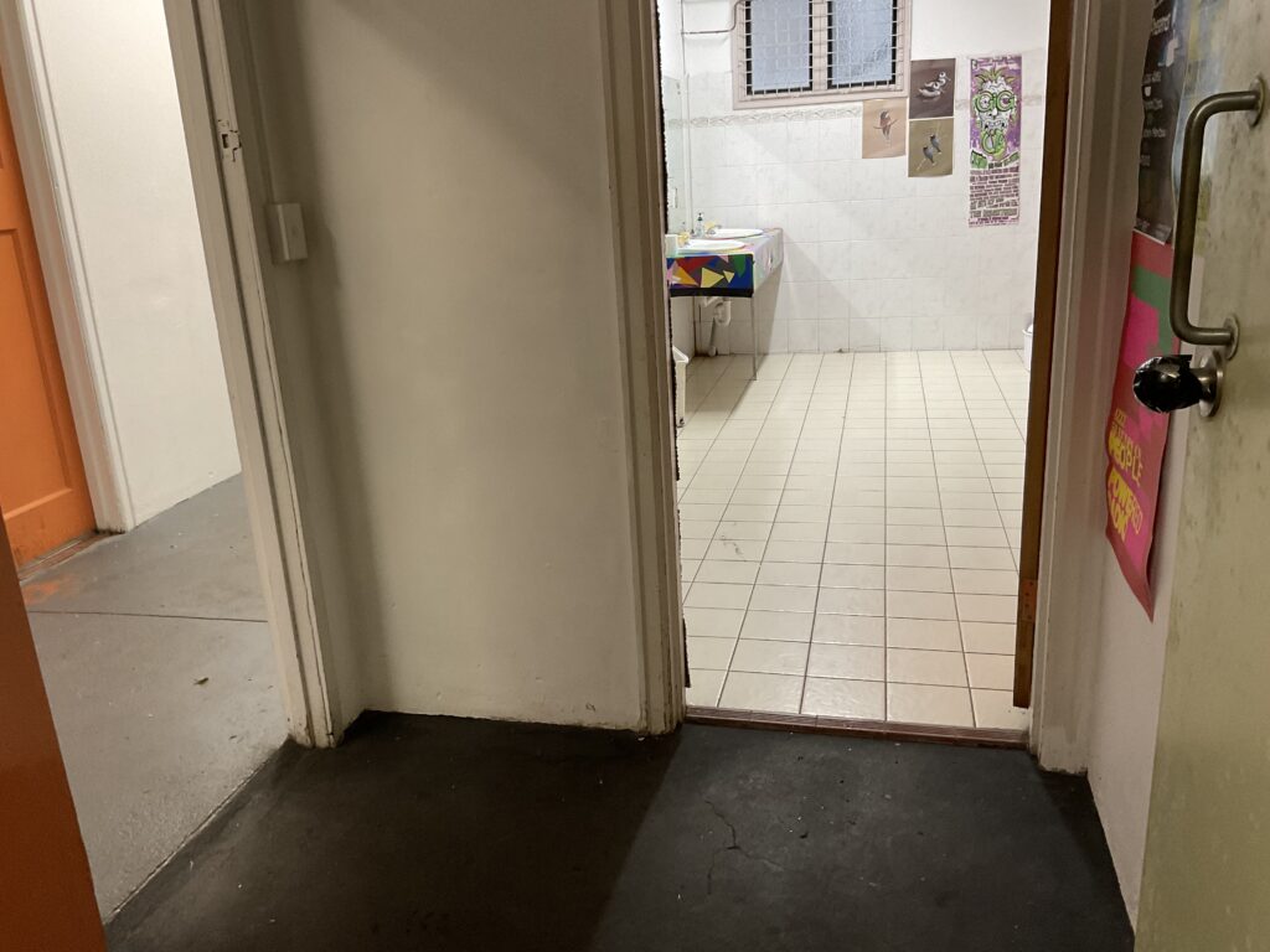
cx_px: 635
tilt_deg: -17.4
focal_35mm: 29
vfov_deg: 48.2
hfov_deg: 61.7
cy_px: 476
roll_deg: +3.0
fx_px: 1064
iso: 80
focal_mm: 3
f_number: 1.8
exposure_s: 1/50
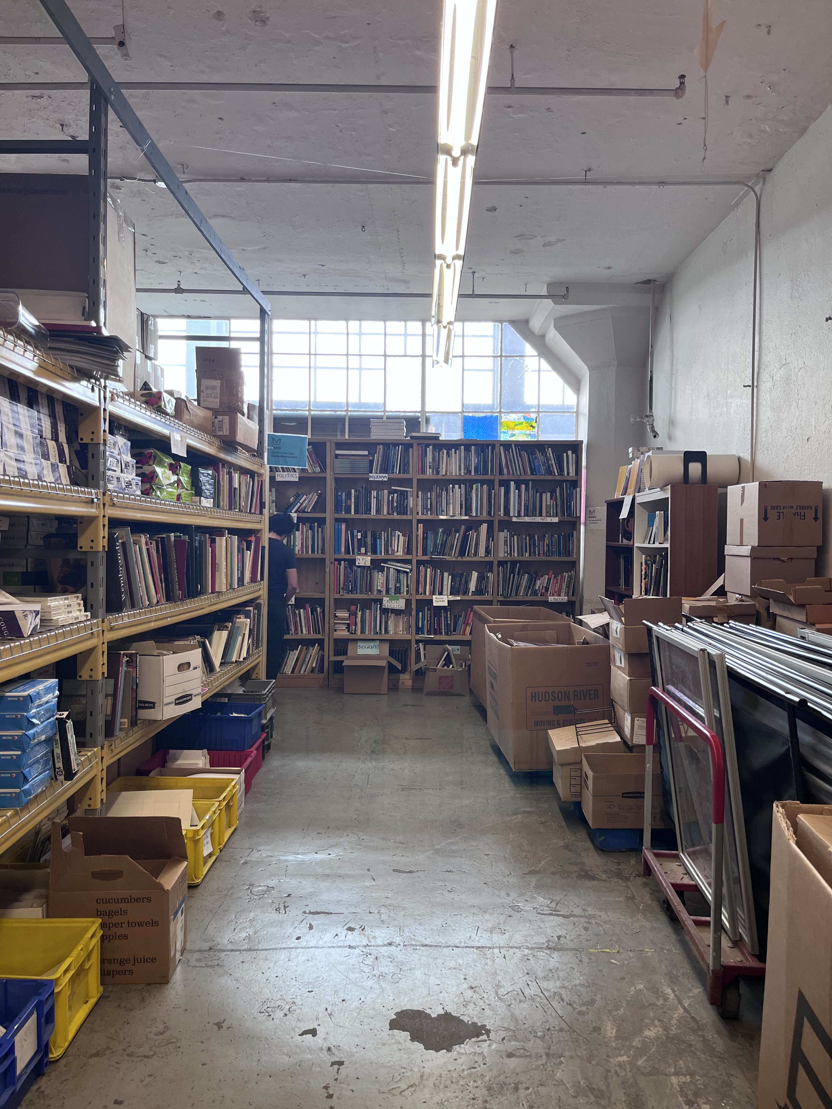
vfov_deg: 67.3
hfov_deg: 53.1
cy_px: 554
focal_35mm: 26
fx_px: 833
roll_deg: -2.4
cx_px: 416
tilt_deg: -1.9
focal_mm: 5.1
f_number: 1.6
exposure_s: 1/120
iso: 100
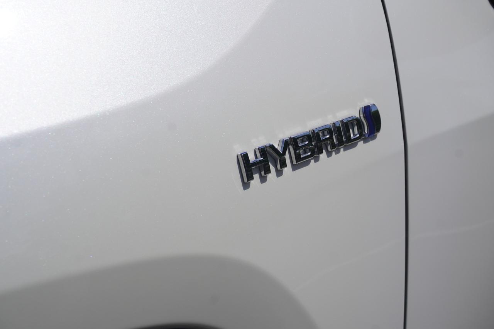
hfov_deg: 37.8
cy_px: 164
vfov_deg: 25.8
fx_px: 721
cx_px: 247
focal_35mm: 52
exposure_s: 1/640
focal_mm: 35
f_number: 9
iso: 100
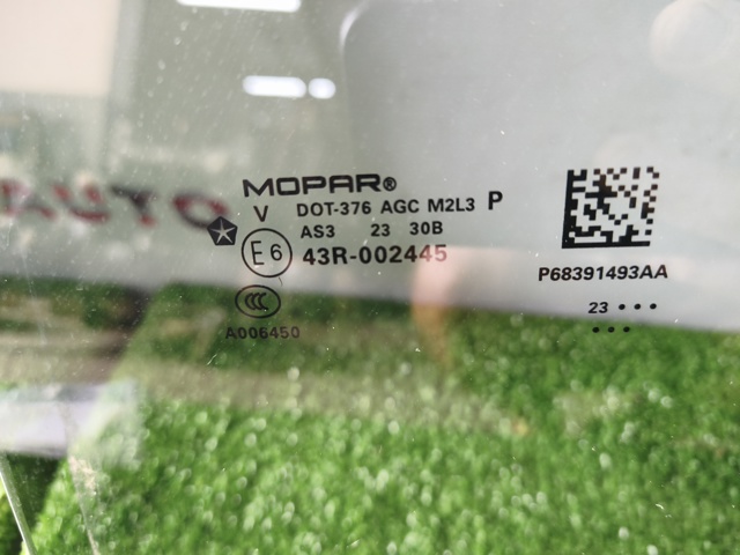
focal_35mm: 23
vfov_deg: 58.9
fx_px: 492
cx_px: 370
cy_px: 278
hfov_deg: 73.9
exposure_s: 1/43.3
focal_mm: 5.35
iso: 320
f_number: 1.7
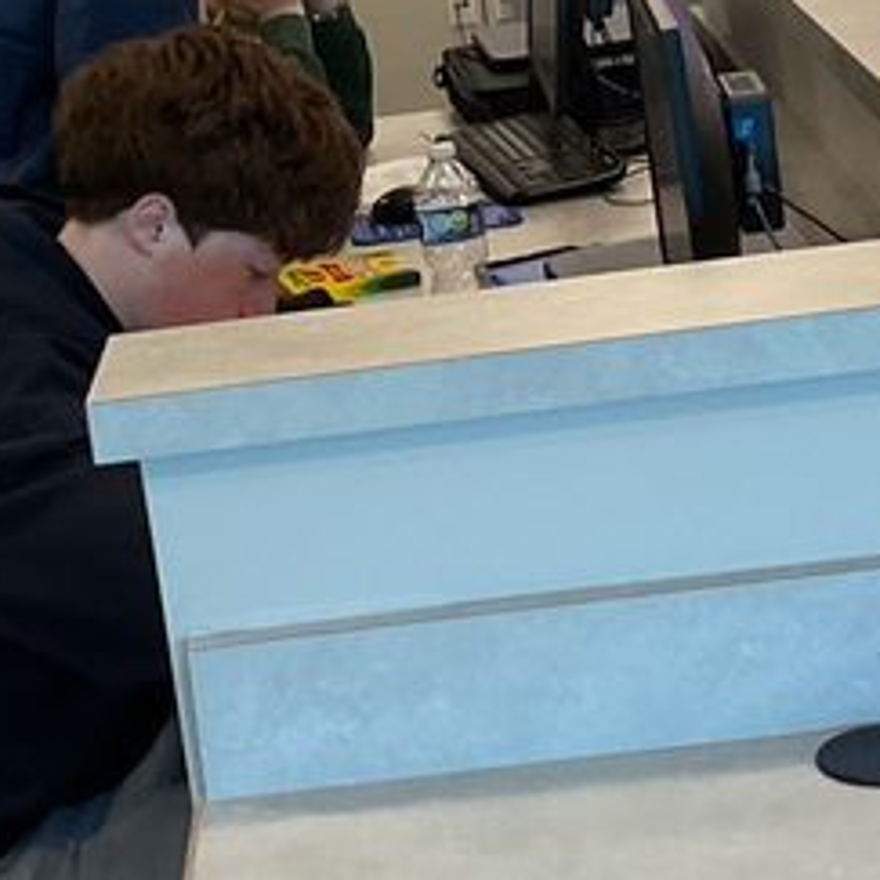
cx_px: 239
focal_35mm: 108
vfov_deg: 16.0
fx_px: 3106
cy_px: 159
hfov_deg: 16.1
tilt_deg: -8.8
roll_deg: +5.2
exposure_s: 1/60
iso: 125
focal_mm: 3
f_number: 1.8
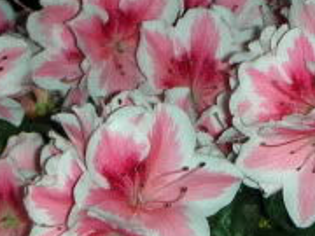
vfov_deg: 7.9
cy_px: 201
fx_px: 1711
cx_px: 315
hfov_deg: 10.4
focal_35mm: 188
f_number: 3.7
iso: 50
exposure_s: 1/60.1
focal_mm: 8.8
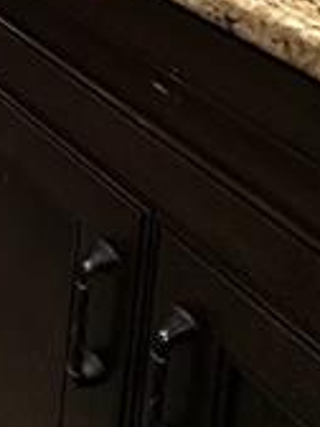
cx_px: -277
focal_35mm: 64
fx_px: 789
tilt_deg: -3.1
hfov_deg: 17.8
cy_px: -402
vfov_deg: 19.4
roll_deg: -3.7
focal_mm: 2.22
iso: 400
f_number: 2.2
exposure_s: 1/60
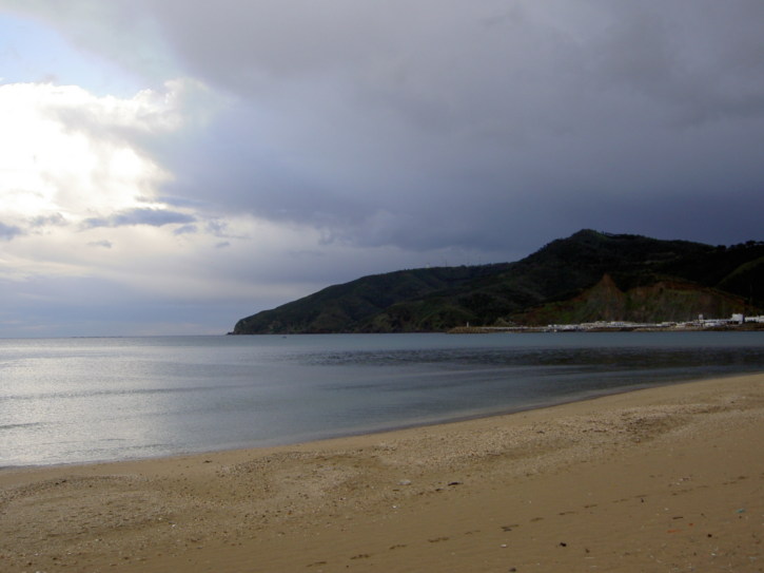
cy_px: 286
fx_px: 750
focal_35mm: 34
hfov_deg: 54.0
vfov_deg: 41.8
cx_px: 382
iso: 50
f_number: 4.7
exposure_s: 1/125
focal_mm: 5.6
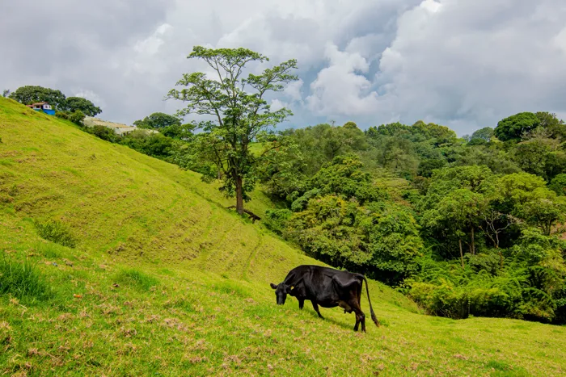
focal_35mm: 24
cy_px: 188
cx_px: 283
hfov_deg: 73.7
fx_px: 377
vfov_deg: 53.2
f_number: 11
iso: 100
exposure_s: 1/125
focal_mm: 16
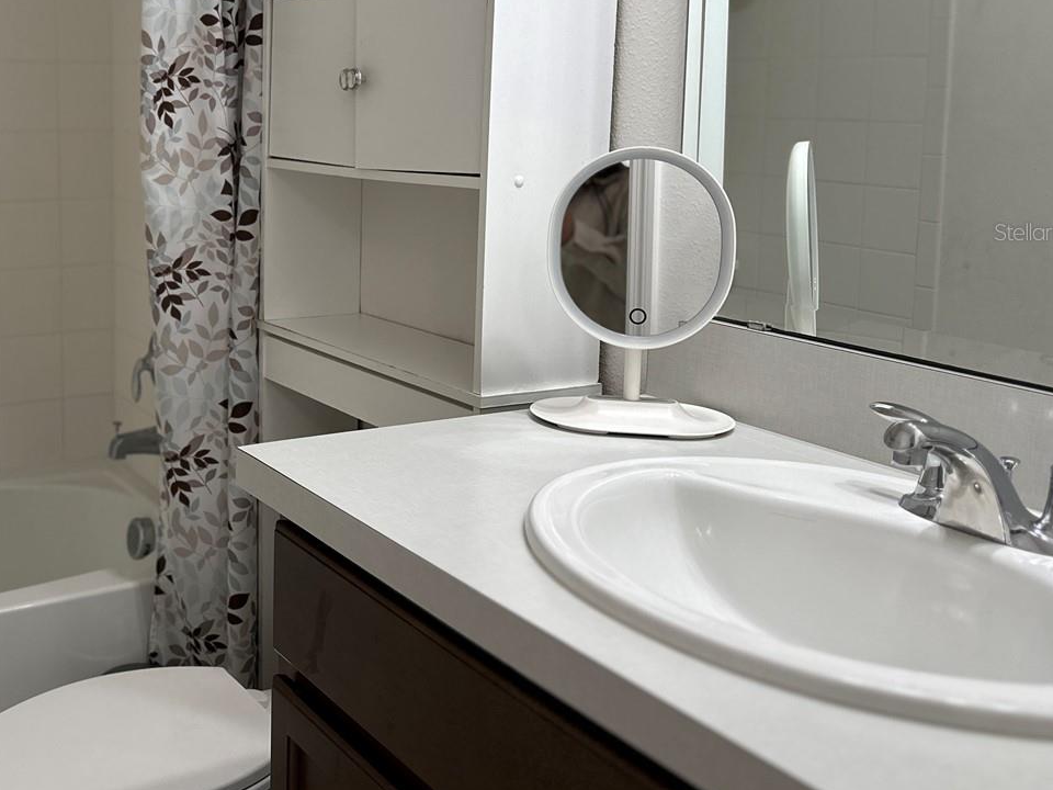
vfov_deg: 35.4
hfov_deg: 44.7
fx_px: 1217
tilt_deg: -6.7
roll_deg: +0.0
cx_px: 220
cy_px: 232
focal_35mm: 40
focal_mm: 6.86
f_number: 1.78
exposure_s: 1/120
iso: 160
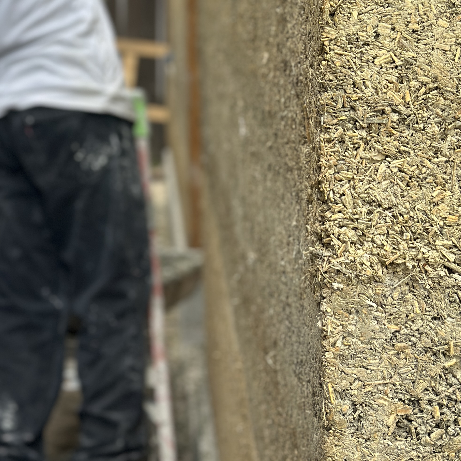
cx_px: 197
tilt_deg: -3.3
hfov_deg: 19.9
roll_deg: -0.3
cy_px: 60
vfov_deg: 19.6
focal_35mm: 87
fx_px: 1311
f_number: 1.78
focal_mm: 6.86
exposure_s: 1/1376
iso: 80
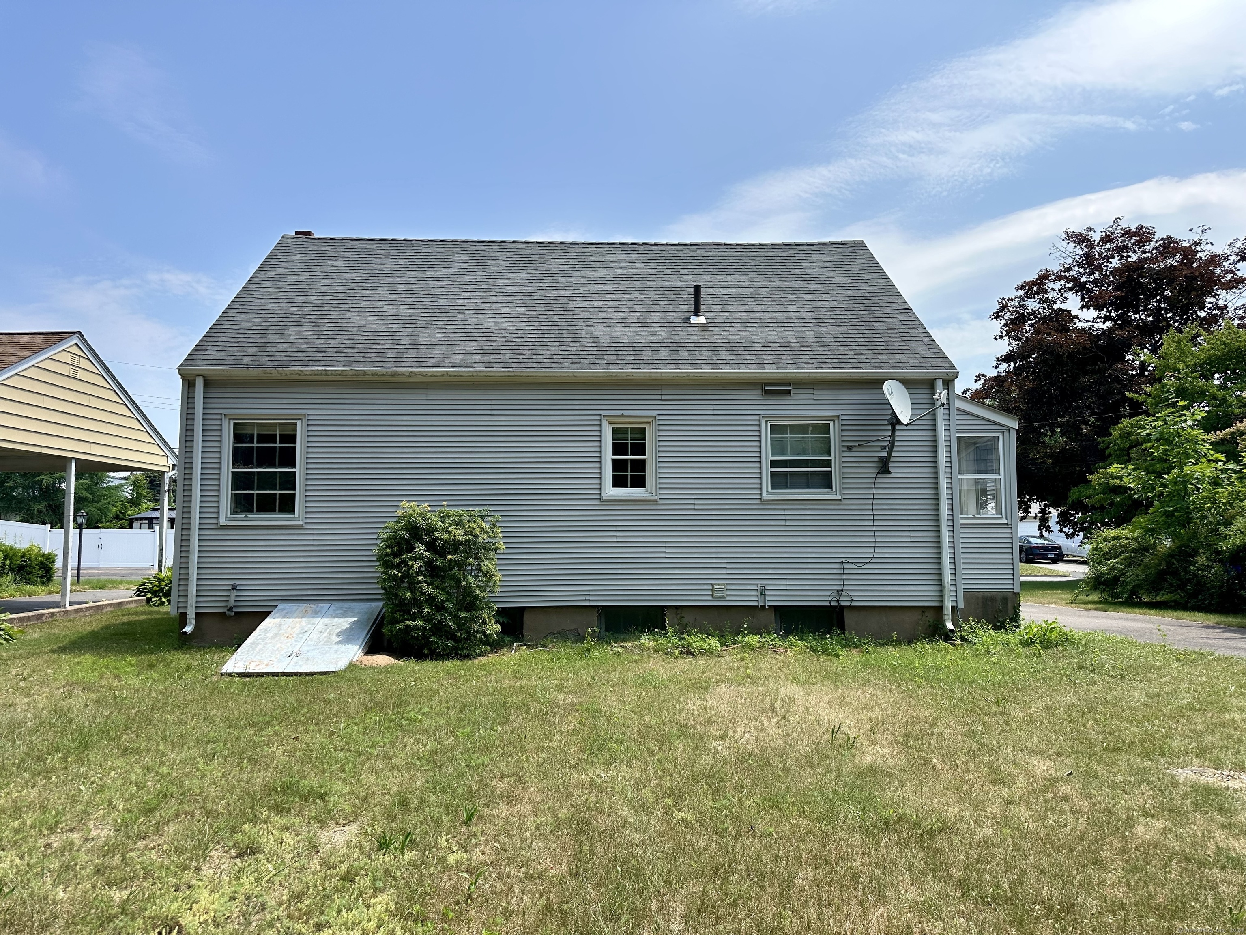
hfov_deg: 71.6
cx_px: 623
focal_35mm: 24
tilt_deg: +5.1
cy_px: 468
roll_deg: +0.1
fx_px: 864
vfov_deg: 56.8
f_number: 1.78
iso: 80
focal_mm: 6.86
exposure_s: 1/3861
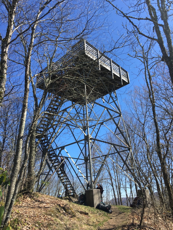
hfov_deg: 48.2
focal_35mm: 29
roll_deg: +4.7
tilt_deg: +25.0
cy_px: 115
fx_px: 193
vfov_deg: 61.7
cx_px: 86
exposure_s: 1/746
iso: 25
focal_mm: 4.15
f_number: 2.2
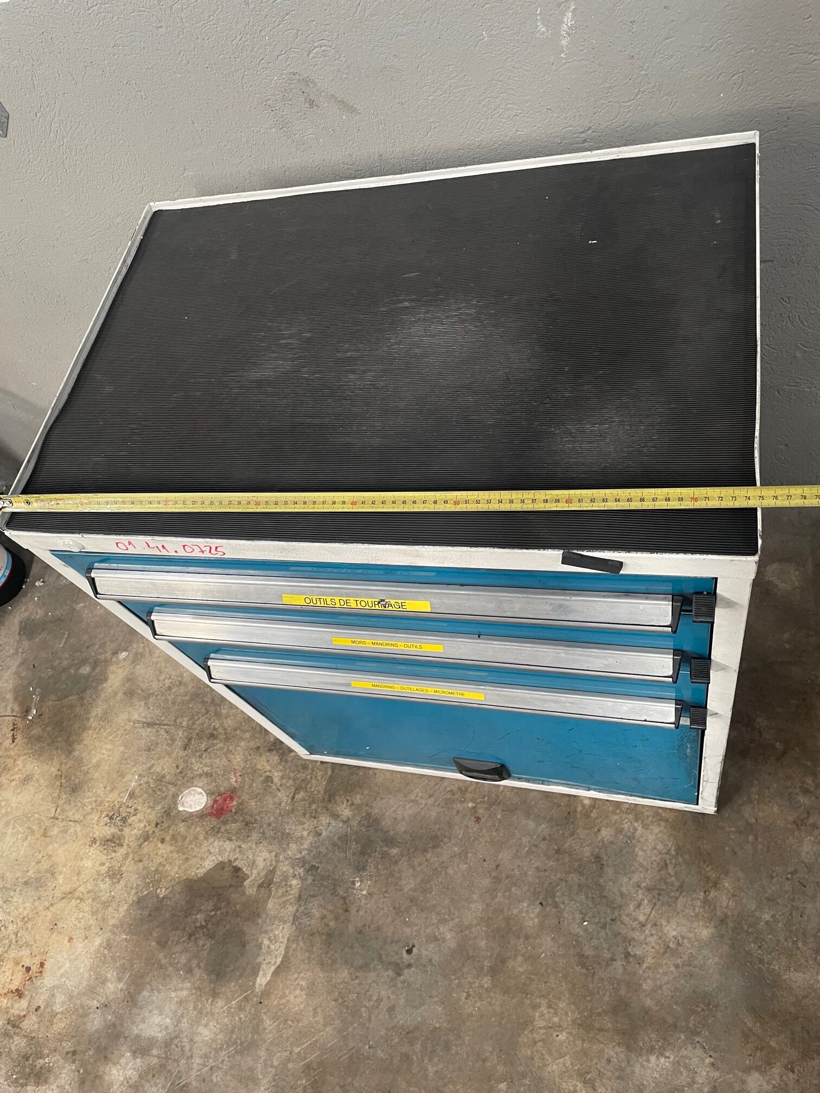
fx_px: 821
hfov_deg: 53.1
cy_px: 546
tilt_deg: -54.6
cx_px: 410
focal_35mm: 26
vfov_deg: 67.3
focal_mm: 4.2
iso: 125
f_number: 1.6
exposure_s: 1/70
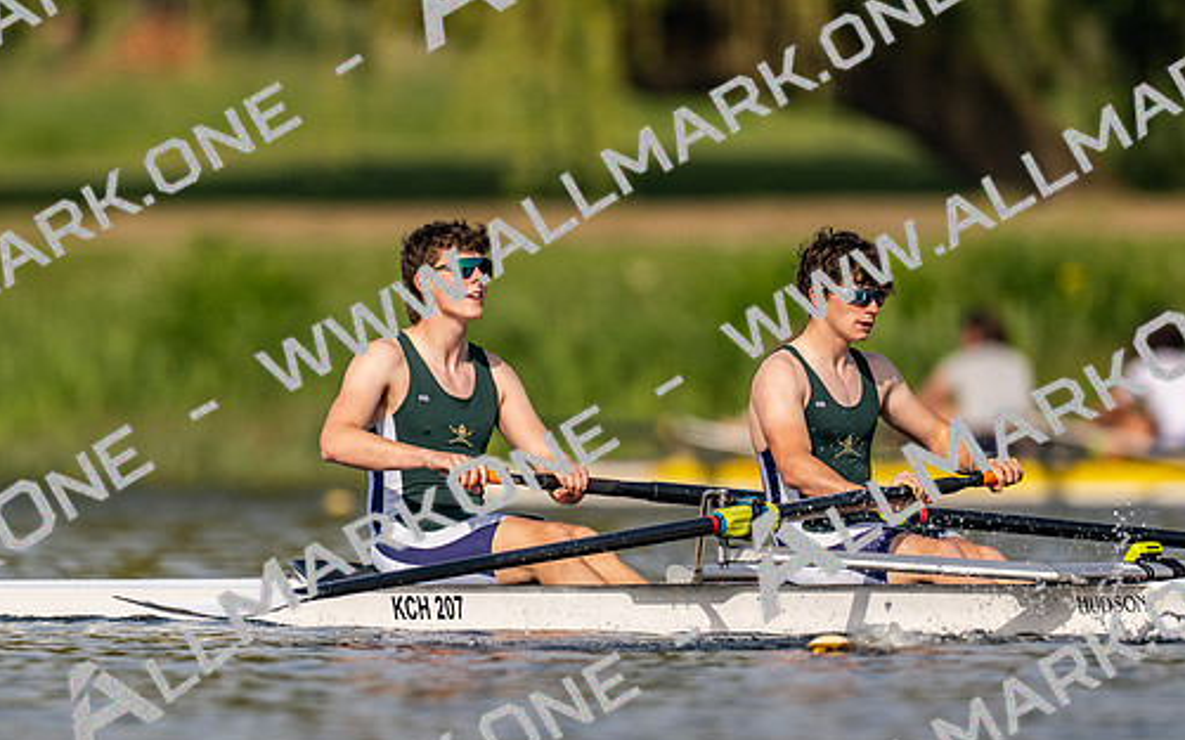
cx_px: 549
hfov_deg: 2.0
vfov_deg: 1.2
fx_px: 34294
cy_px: 398
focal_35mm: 1062
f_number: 4
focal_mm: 600
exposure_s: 1/2500
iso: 220
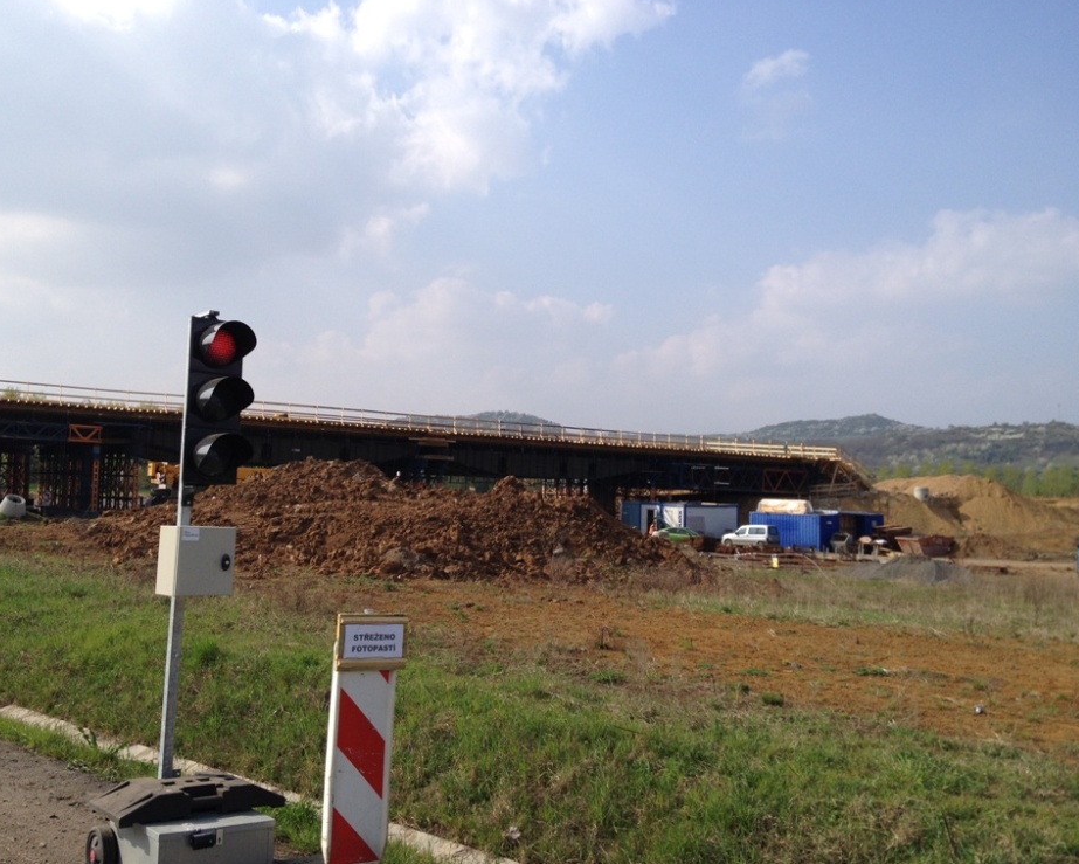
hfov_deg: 49.0
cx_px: 503
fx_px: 1182
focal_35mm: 37
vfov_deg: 40.1
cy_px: 427
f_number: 2.4
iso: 50
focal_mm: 4.28
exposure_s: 1/1727
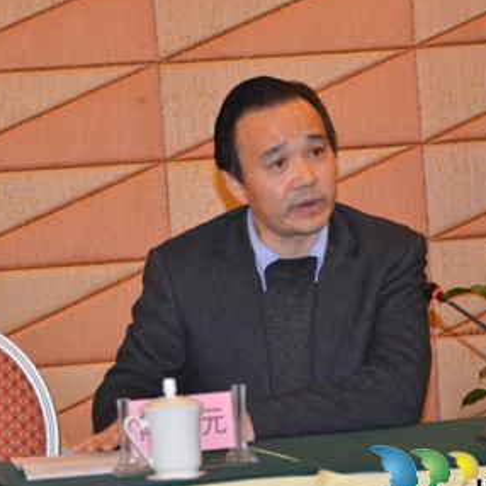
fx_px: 2192
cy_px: 263
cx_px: 216
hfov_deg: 12.6
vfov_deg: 12.7
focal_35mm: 138
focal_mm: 62
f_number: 4.8
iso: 640
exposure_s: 1/60
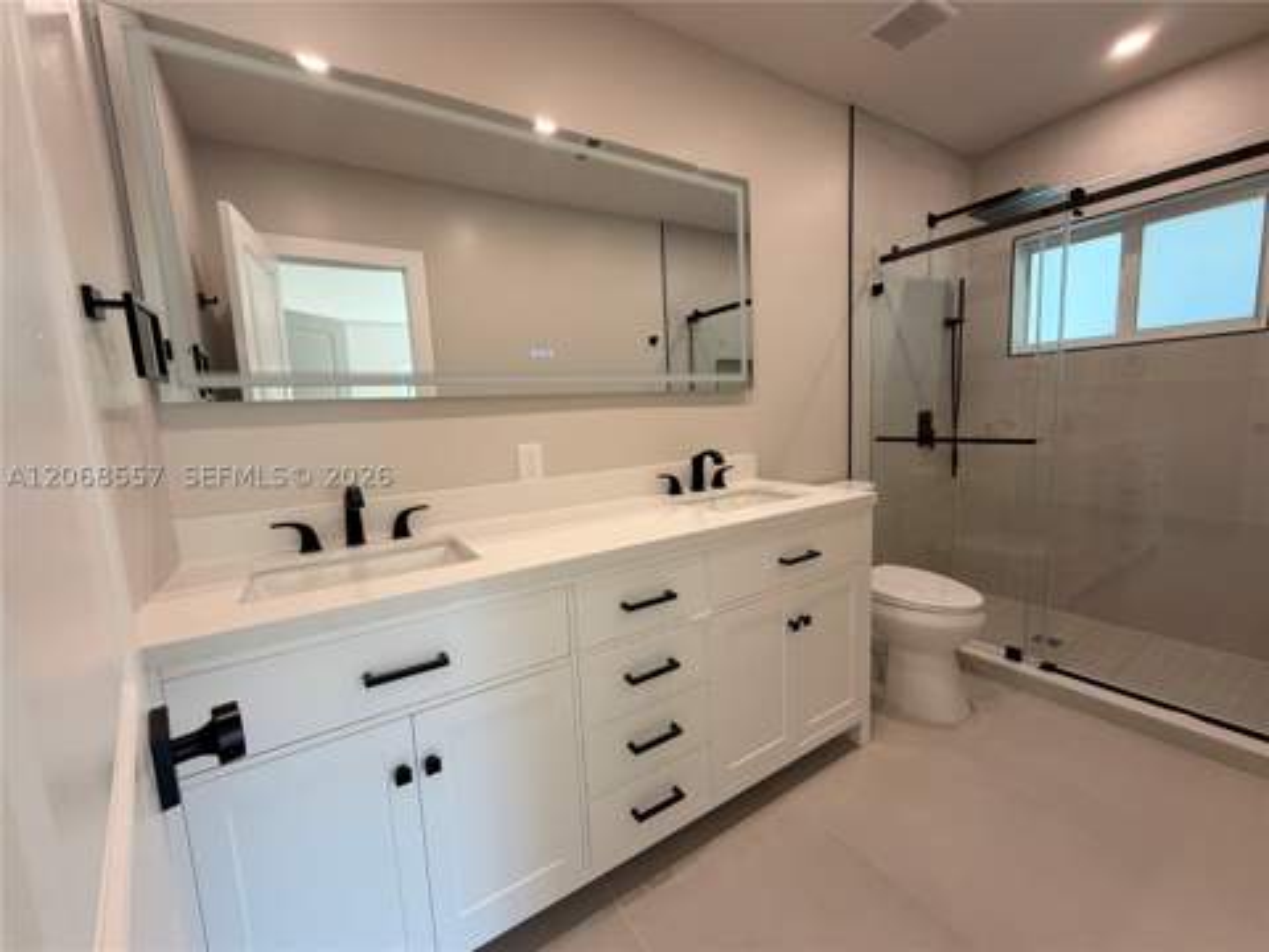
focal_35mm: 14
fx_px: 513
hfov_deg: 102.1
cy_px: 476
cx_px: 634
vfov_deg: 85.7
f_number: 2.2
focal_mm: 2.22
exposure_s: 1/121
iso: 200
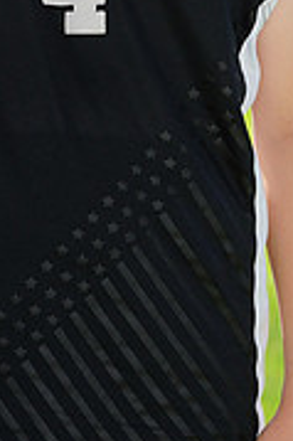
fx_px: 10959
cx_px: -7
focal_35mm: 896
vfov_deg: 2.3
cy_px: -190
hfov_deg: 1.5
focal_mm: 276
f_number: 11
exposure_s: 1/200
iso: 200
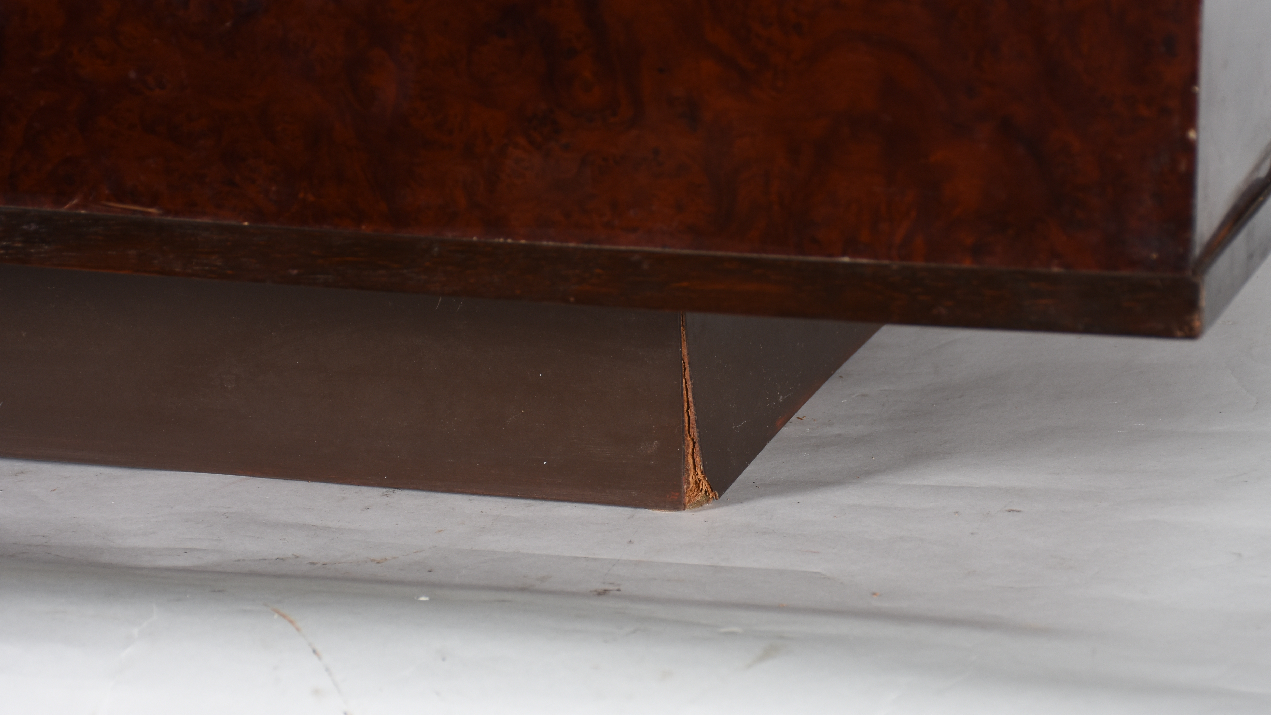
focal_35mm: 100
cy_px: 420
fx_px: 3370
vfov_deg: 12.1
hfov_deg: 21.3
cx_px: 724
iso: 250
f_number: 5.6
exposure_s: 1/60
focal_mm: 52
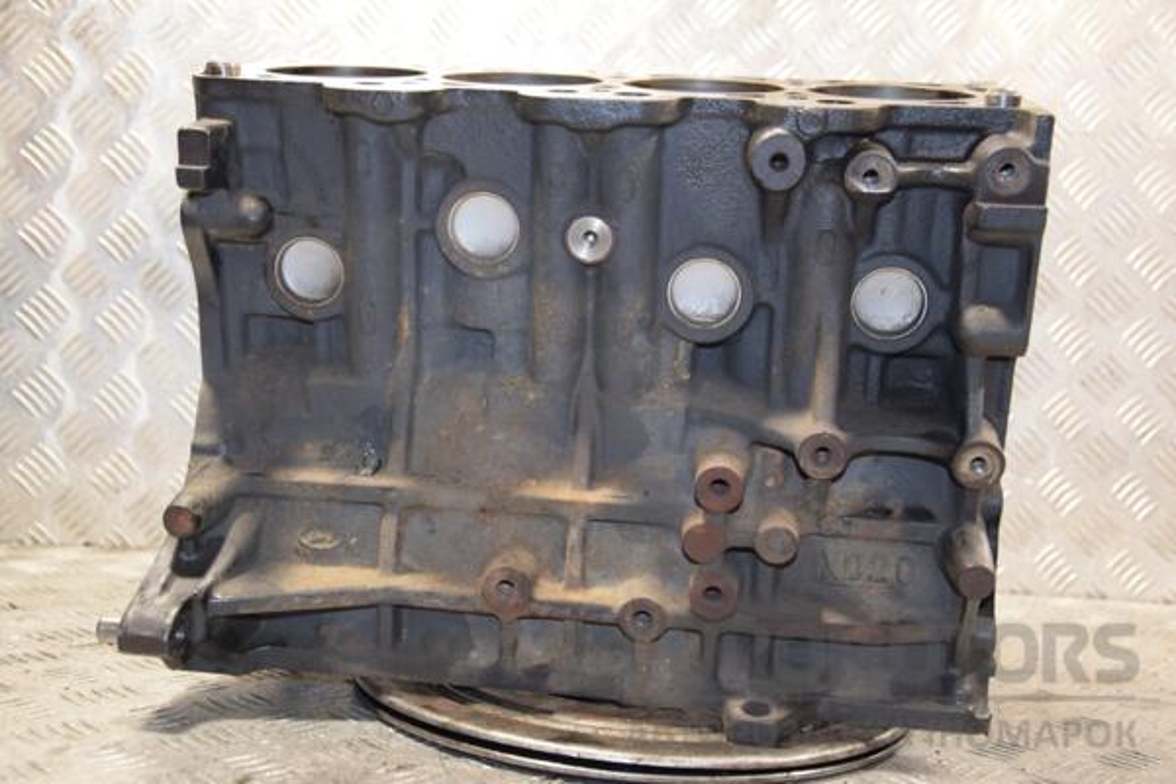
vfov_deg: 29.9
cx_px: 588
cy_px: 392
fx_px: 1470
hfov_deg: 43.6
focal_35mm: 45
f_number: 5
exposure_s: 1/80
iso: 800
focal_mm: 30
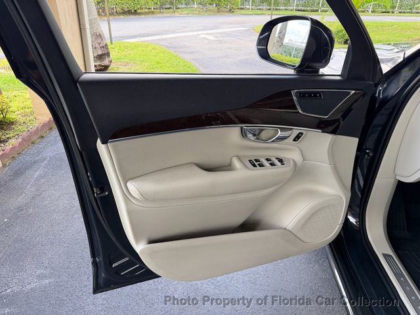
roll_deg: +0.0
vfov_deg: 56.8
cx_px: 210
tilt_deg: -28.1
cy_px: 158
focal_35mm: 24
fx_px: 291
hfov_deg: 71.6
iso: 125
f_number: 1.78
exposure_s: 1/202
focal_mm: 6.76
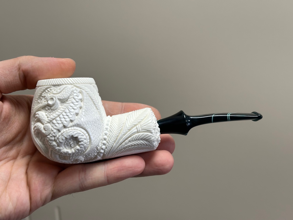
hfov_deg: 39.7
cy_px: 110
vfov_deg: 30.3
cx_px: 146
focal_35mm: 48
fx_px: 406
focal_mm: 6.86
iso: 64
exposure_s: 1/121
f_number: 1.78
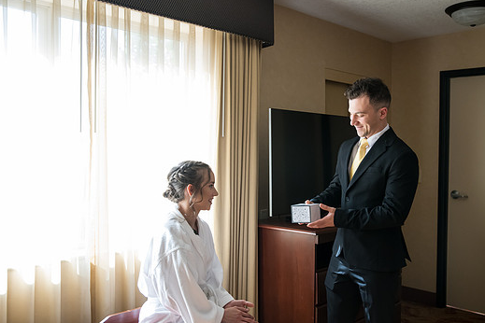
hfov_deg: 50.6
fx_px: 512
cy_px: 161
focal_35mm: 38
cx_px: 261
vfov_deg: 35.1
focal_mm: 34
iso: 2000
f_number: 4
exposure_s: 1/320
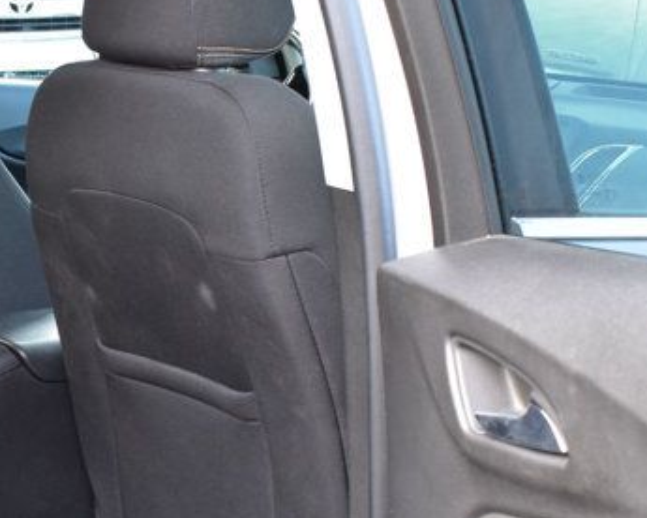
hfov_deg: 20.4
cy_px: 400
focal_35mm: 92
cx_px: 75
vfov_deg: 16.6
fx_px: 1762
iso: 400
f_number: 6.3
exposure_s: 1/15
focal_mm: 22
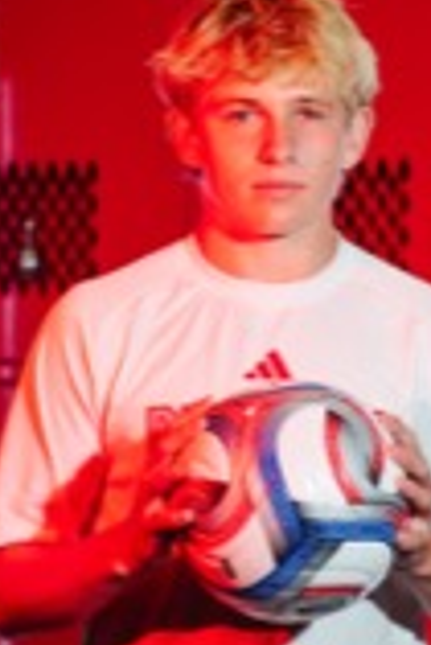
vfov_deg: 11.5
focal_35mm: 178
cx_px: 228
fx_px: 3189
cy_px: 423
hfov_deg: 7.7
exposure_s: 1/250
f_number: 2.8
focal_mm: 70
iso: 125
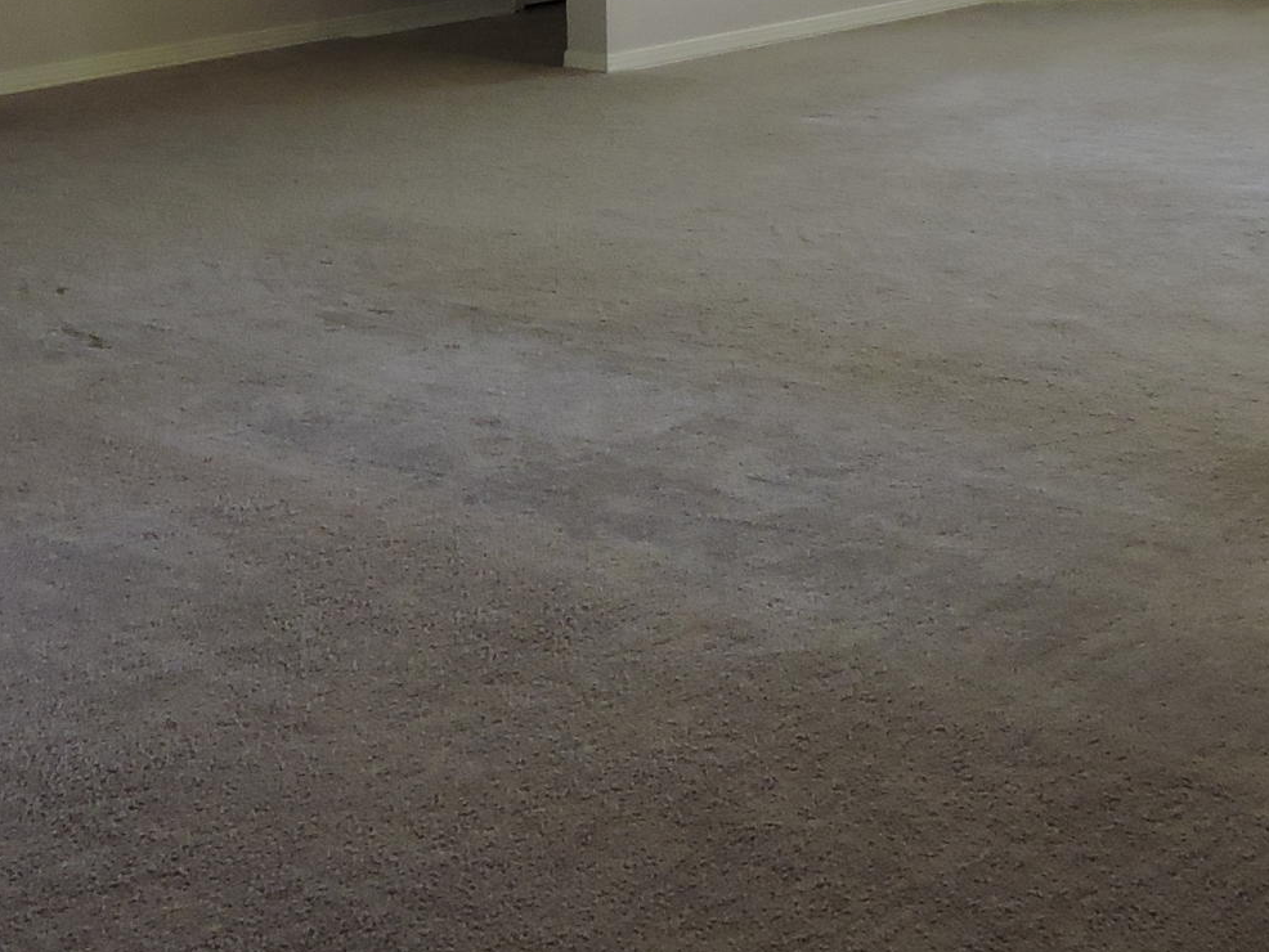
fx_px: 2677
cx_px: 671
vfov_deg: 19.5
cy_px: -33
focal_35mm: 73
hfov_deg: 26.7
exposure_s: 1/30
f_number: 3.3
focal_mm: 4.3
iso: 220
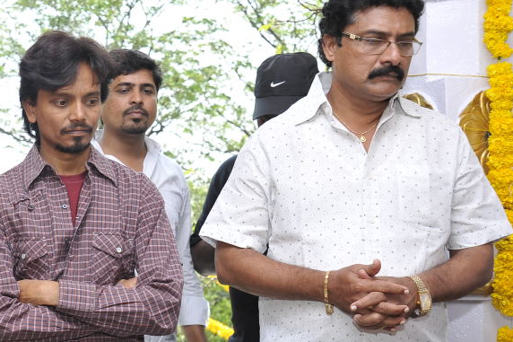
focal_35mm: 68
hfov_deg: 28.7
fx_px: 969
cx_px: 65
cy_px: 207
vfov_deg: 20.0
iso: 250
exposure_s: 1/160
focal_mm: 38
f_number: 5
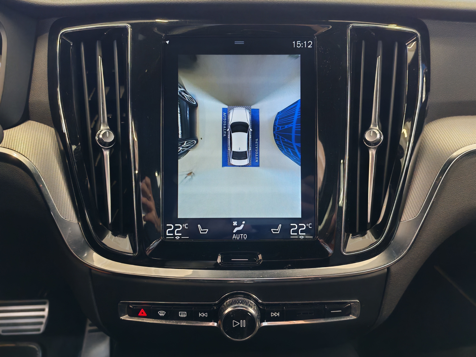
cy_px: 178
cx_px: 238
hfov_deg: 58.4
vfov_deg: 45.4
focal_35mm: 31
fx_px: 426
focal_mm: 6.12
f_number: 1.9
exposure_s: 1/50
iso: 1600
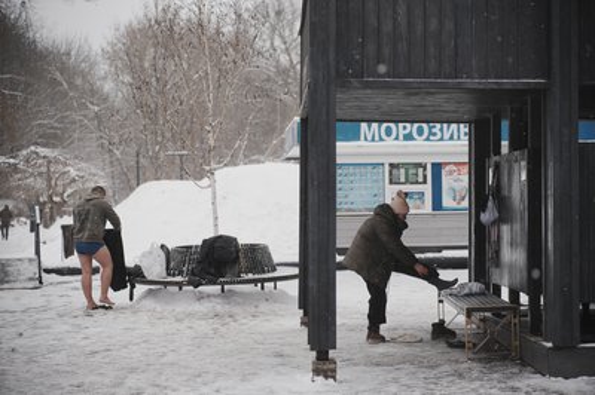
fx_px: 1239
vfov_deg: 18.2
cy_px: 198
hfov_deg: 27.0
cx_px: 298
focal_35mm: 75
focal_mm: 75
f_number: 3.2
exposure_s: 1/500
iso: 100
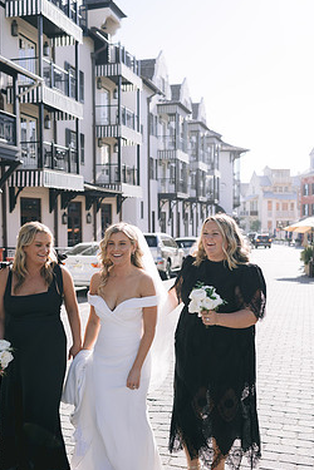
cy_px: 257
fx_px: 549
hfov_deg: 31.9
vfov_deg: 46.3
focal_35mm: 42
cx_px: 143
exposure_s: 1/1250
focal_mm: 35
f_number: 2.8
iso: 160
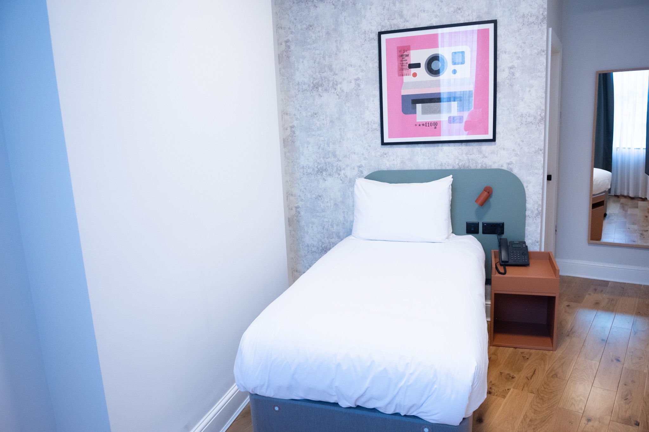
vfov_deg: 50.4
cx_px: 324
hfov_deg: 70.4
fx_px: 460
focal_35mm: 26
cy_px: 216
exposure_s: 1/80
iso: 800
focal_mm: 17
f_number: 2.8
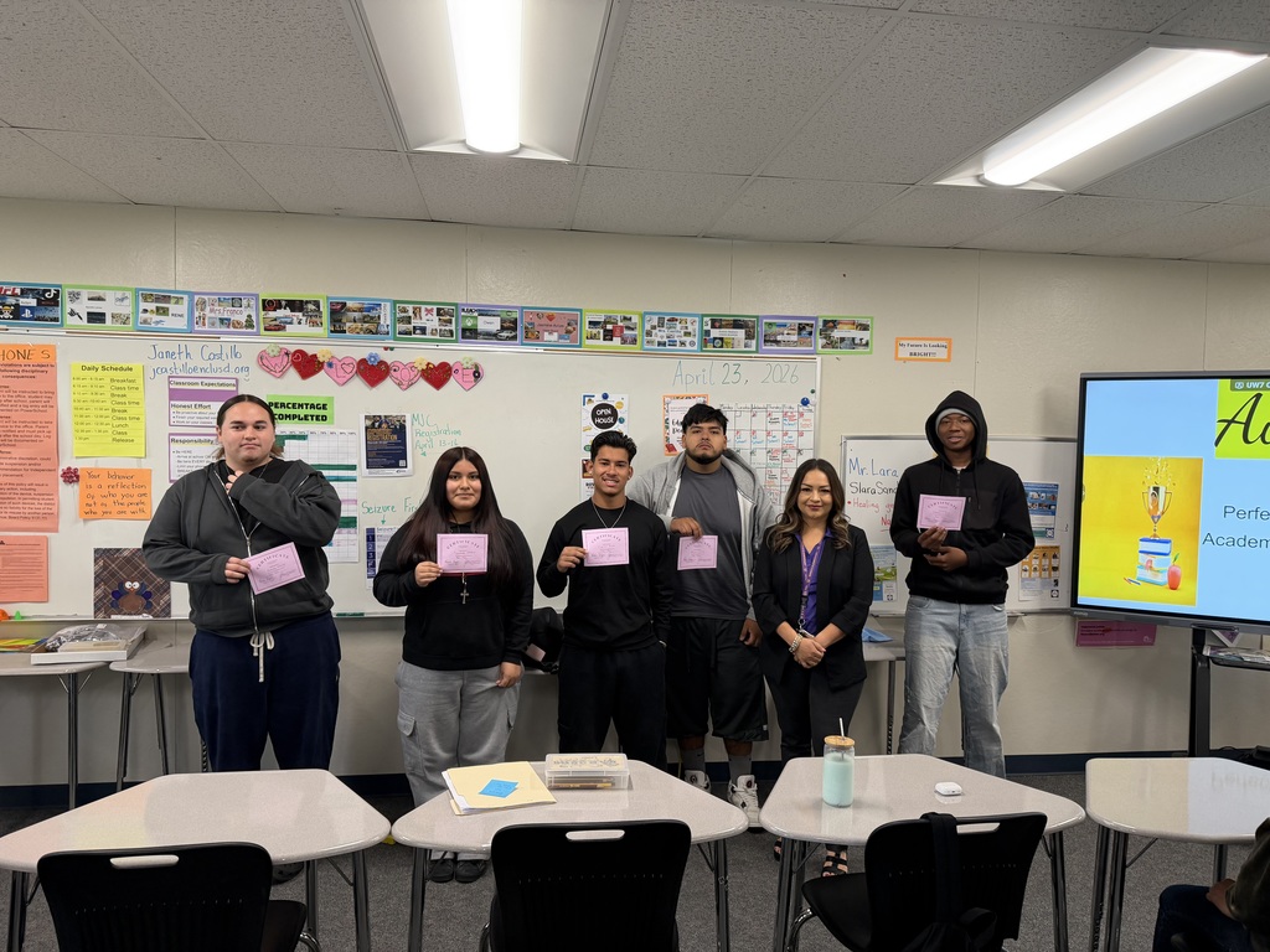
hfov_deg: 71.6
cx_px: 635
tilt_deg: -2.2
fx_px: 881
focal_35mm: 24
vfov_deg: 56.8
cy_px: 476
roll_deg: -1.3
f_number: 1.78
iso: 250
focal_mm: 6.76
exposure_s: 1/120
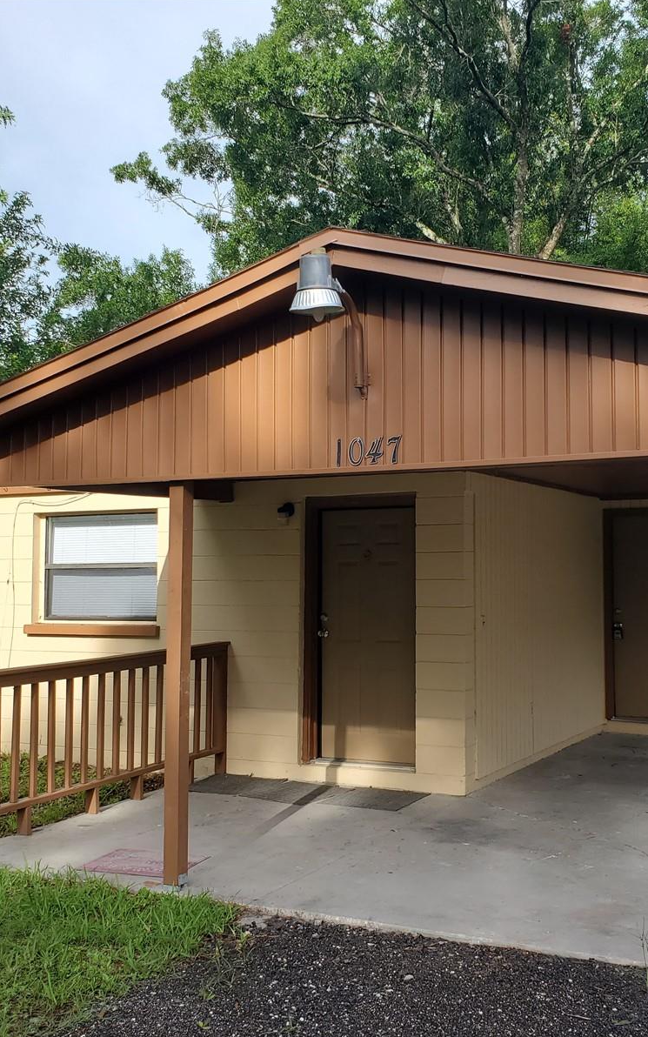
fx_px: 1045
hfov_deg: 34.0
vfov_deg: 52.7
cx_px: 444
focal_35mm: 37
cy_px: 518
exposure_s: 1/758
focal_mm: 4.3
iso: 50
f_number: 2.4
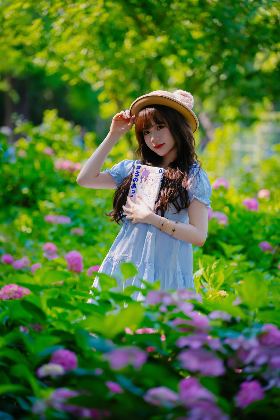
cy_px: 211
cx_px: 139
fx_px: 1446
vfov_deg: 16.5
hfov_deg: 11.1
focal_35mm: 124
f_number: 2.8
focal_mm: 123
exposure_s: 1/400
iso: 100
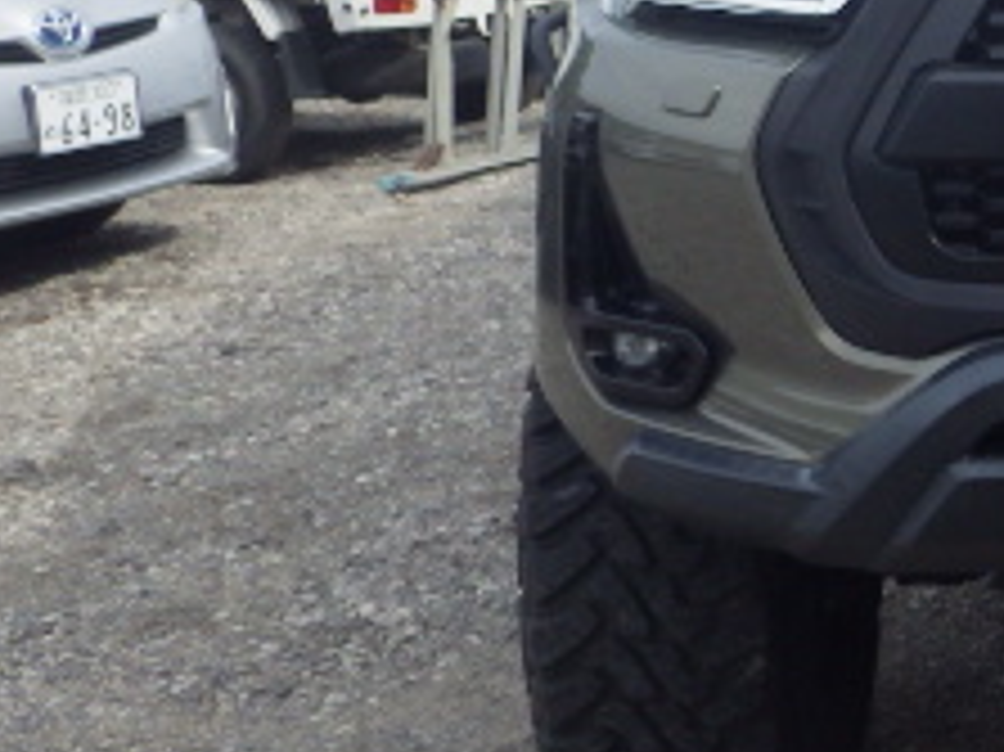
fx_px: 2580
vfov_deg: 16.3
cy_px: 23
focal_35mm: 89
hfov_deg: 19.7
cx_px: 1423
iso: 250
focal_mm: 5.5
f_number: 9.1
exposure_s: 1/200
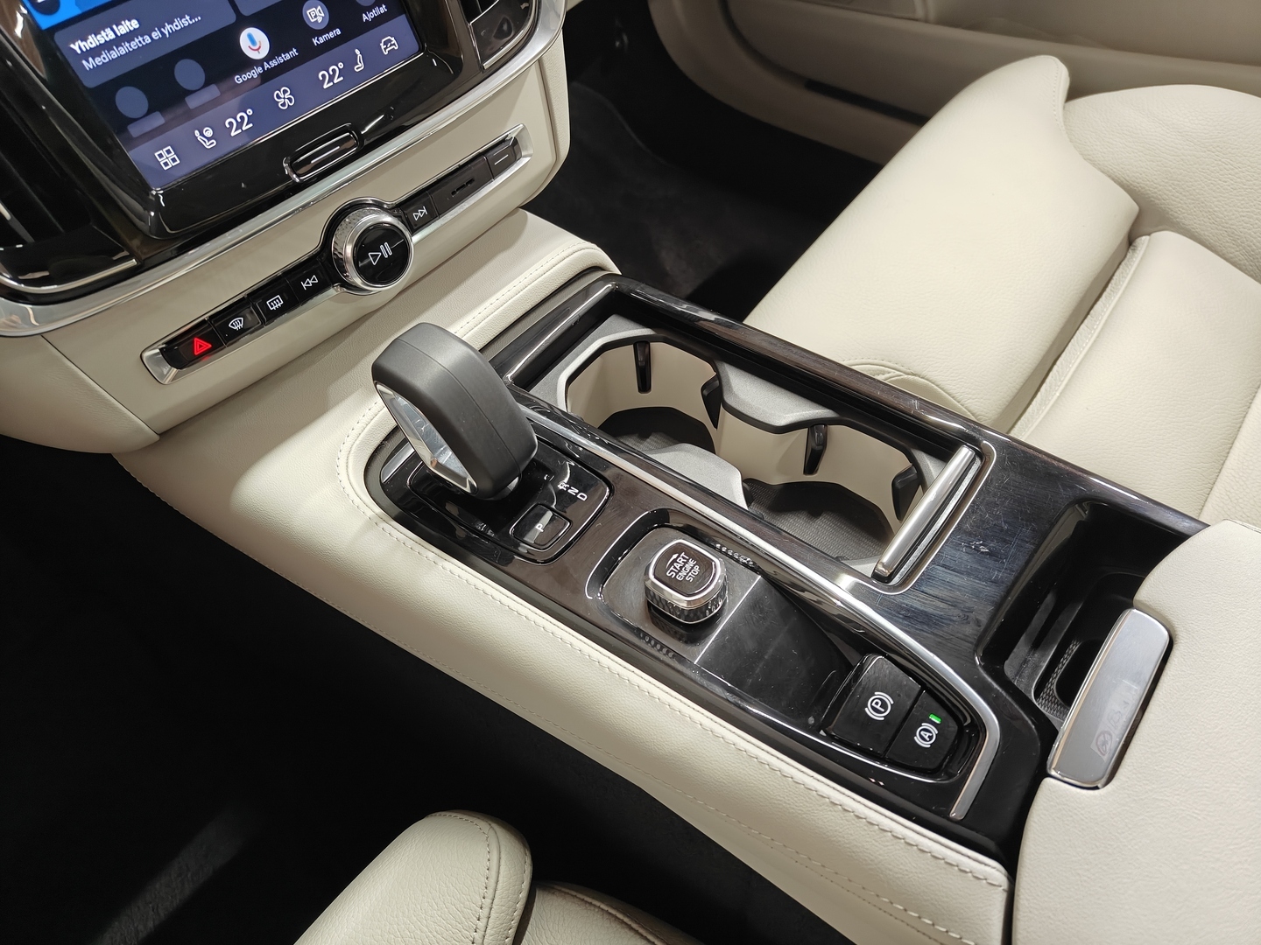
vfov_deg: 56.8
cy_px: 472
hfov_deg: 71.6
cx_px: 630
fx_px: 874
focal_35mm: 24
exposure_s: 1/33
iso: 125
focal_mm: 5.59
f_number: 1.8
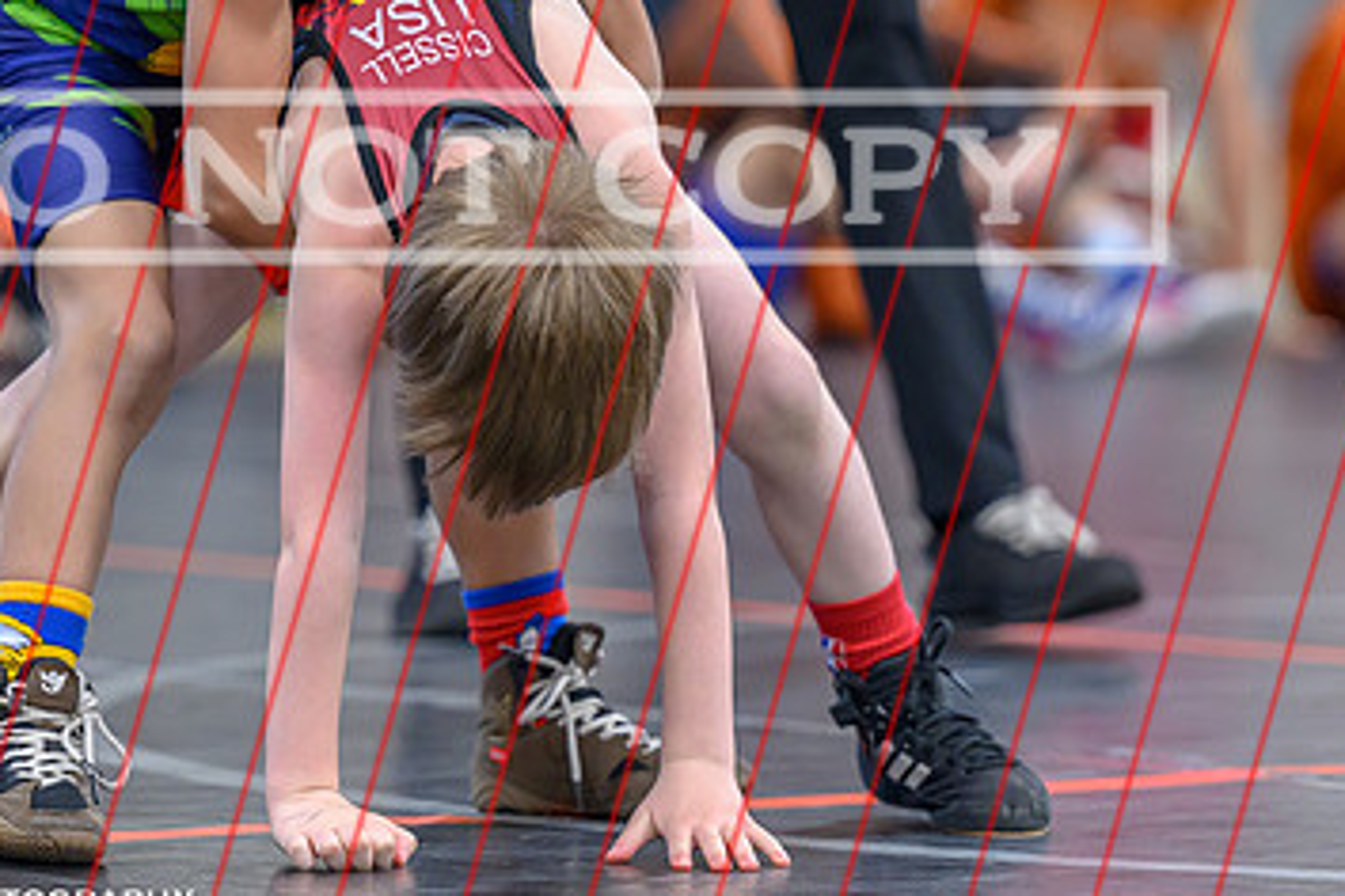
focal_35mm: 302
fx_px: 11282
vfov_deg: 4.6
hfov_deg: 6.8
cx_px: 627
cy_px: 358
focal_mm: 150
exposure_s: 1/640
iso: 2200
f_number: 2.8
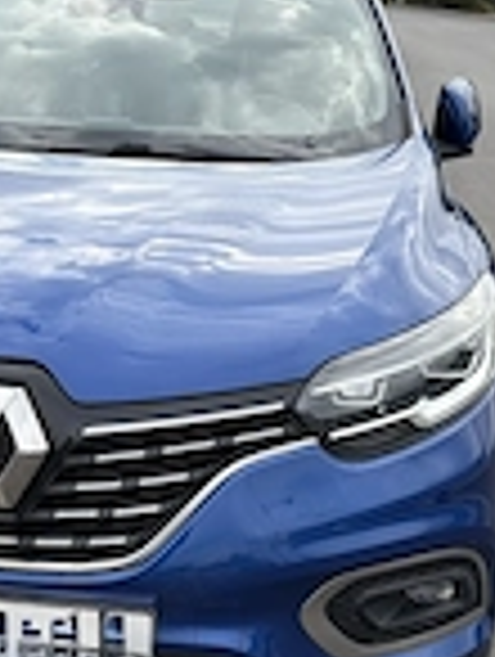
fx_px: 1350
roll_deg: -2.3
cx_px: 122
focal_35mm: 71
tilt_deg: -12.9
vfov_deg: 27.3
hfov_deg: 20.6
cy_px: 284
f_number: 1.6
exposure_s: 1/2538
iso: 50
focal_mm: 5.96
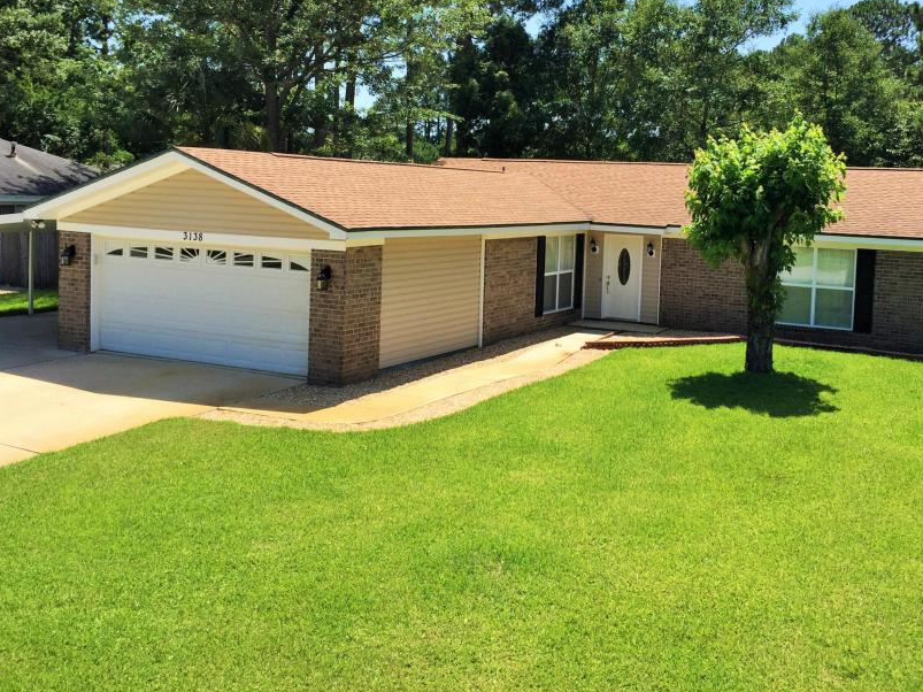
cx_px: 555
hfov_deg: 49.8
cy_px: 259
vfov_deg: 38.4
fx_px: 986
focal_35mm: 37
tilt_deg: -3.9
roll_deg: -2.7
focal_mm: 4.15
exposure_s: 1/1522
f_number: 2.2
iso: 32
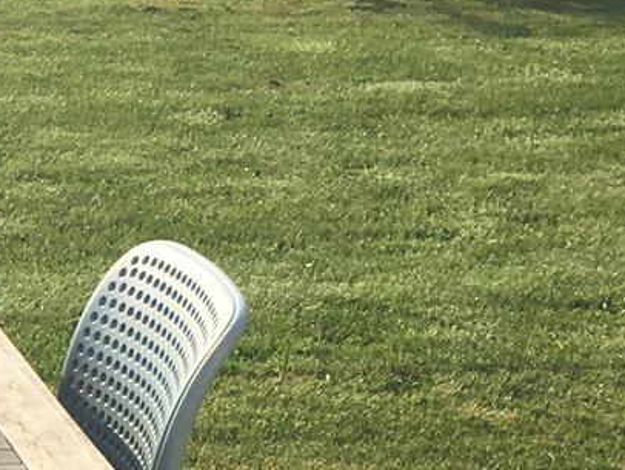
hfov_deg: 12.7
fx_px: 2601
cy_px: 599
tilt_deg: -21.0
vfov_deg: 10.1
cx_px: -413
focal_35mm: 144
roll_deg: +0.8
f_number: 2.2
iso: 25
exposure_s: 1/1083
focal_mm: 4.15
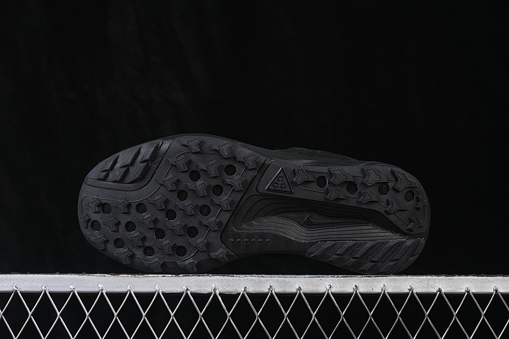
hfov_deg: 27.0
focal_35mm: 75
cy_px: 170
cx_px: 254
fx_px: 1060
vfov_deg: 18.2
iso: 160
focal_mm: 50
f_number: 6.3
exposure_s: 1/50
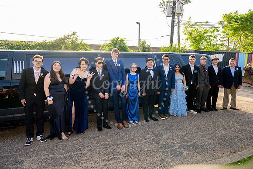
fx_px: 169
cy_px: 84
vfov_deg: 53.2
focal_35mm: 24
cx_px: 126
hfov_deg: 73.7
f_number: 5.6
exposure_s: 1/200
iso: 320
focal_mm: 24
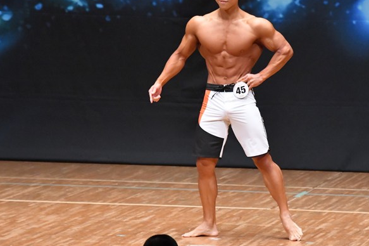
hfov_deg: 5.7
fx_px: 3678
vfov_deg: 3.8
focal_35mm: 359
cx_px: 235
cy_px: 117
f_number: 5.6
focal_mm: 180
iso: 8000
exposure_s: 1/400
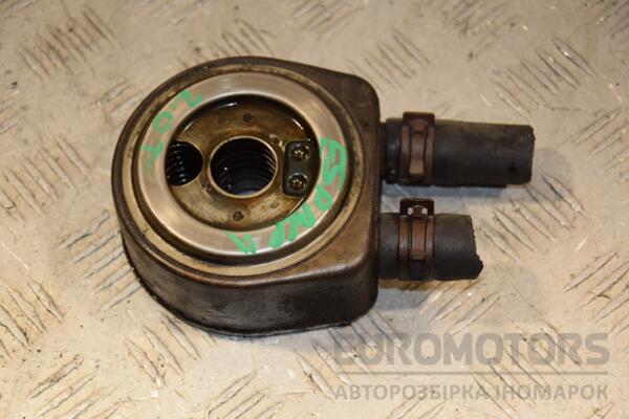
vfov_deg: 13.8
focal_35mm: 99
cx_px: 314
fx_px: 1730
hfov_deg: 20.6
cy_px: 210
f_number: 5.6
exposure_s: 1/200
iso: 800
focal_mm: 66
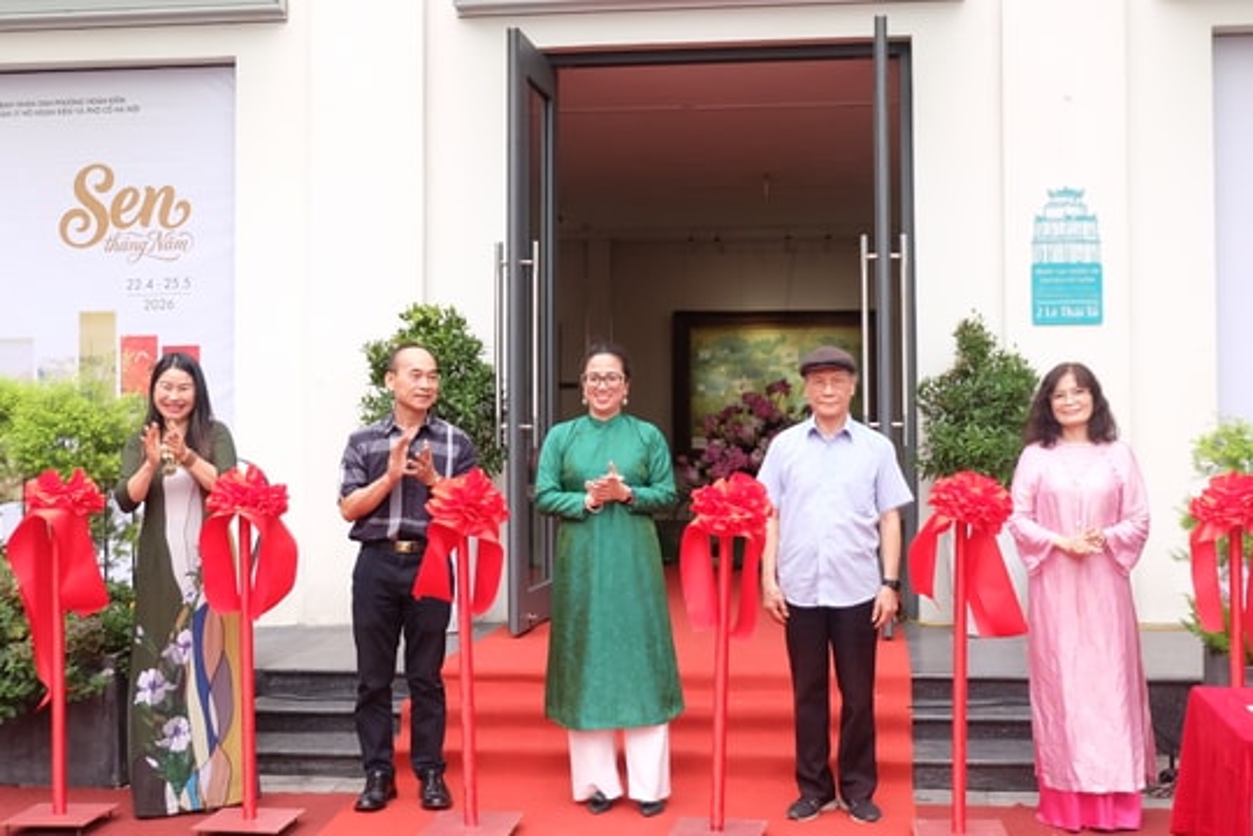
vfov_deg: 41.1
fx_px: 1114
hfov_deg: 58.7
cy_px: 418
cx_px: 626
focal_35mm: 32
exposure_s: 1/600
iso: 800
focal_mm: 21.1
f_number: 4
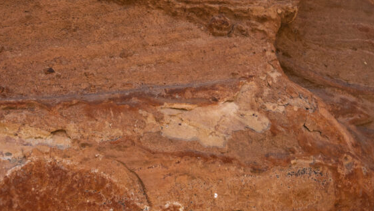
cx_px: 149
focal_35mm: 46
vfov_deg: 25.9
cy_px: 135
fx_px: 456
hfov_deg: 44.3
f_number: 8
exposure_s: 1/2000
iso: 1600
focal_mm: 32
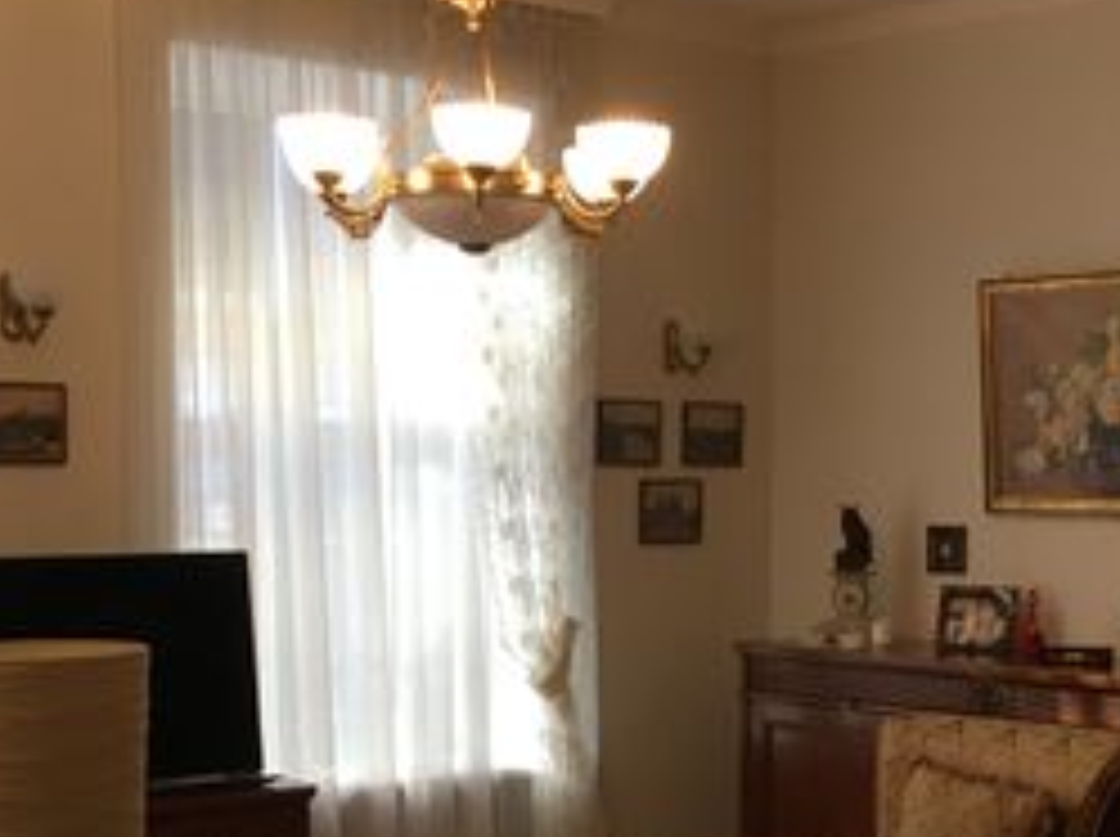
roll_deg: -0.7
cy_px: 729
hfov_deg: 27.7
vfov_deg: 20.6
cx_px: 729
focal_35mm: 70
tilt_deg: -6.7
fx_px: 2262
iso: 40
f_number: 2.2
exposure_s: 1/33
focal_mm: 4.15
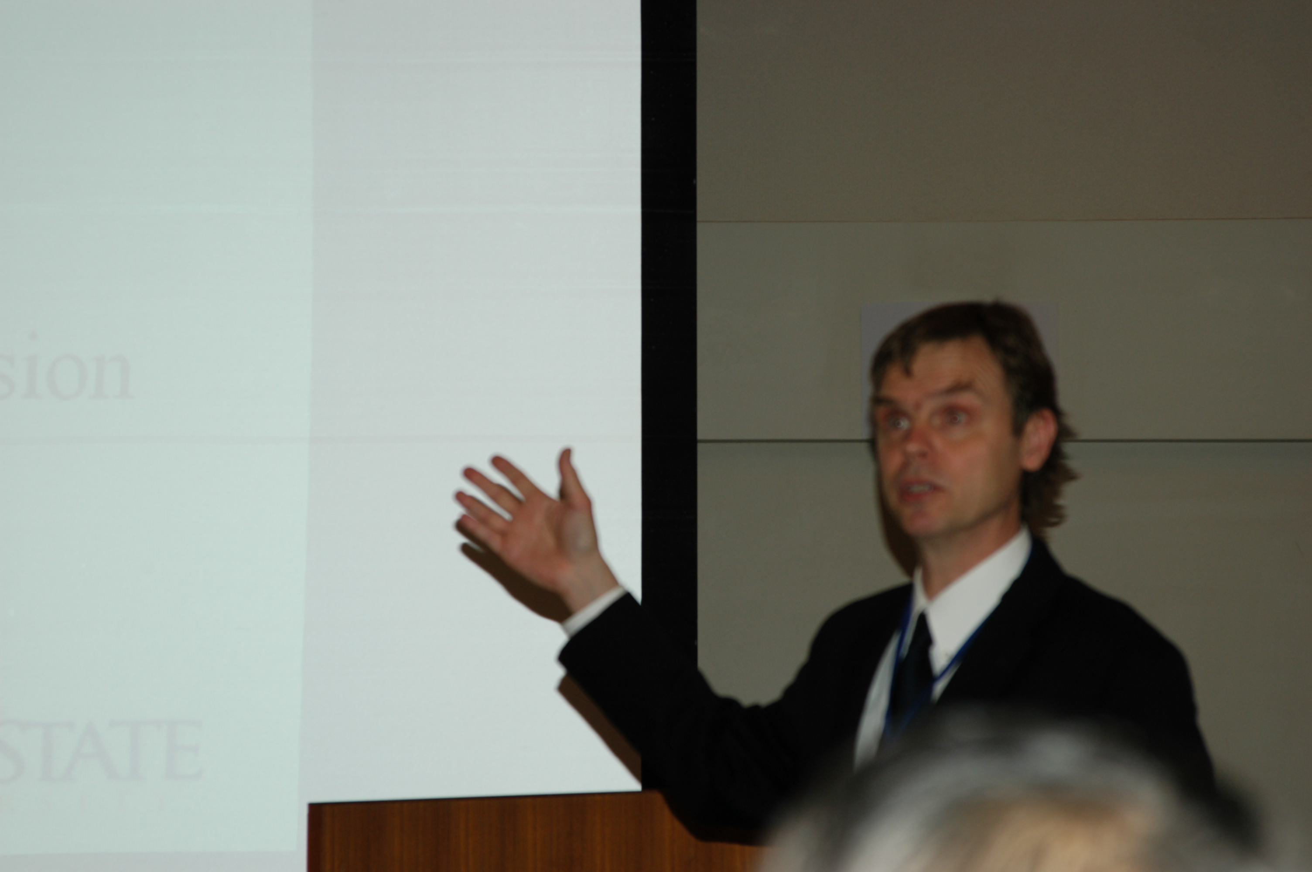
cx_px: 656
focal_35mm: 128
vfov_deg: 10.7
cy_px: 436
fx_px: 4643
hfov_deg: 16.1
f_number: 4.5
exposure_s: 1/60
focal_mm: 85
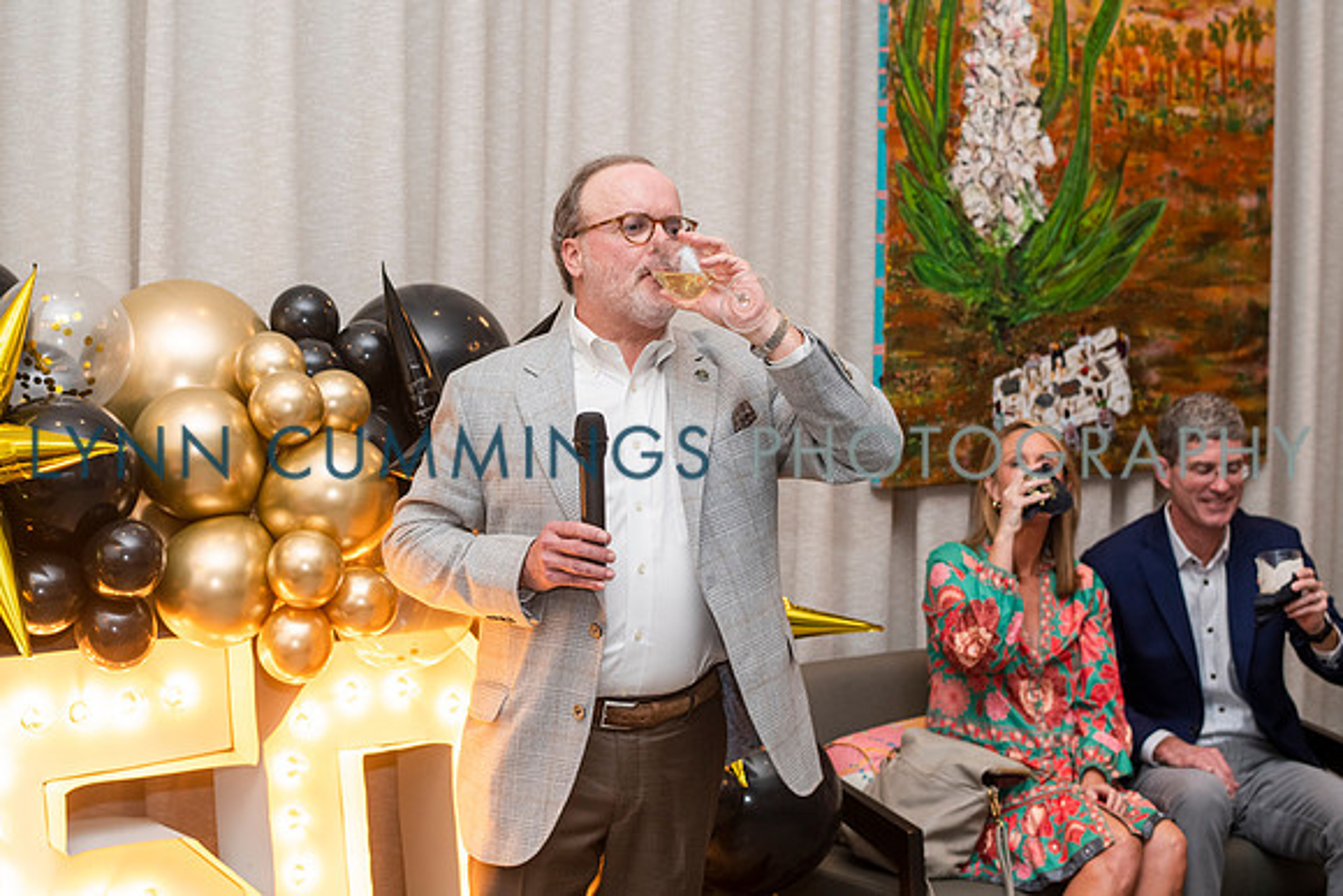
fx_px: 2291
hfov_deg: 32.7
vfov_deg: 22.1
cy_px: 424
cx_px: 636
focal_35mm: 61
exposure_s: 1/125
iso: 1000
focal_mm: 58
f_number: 4
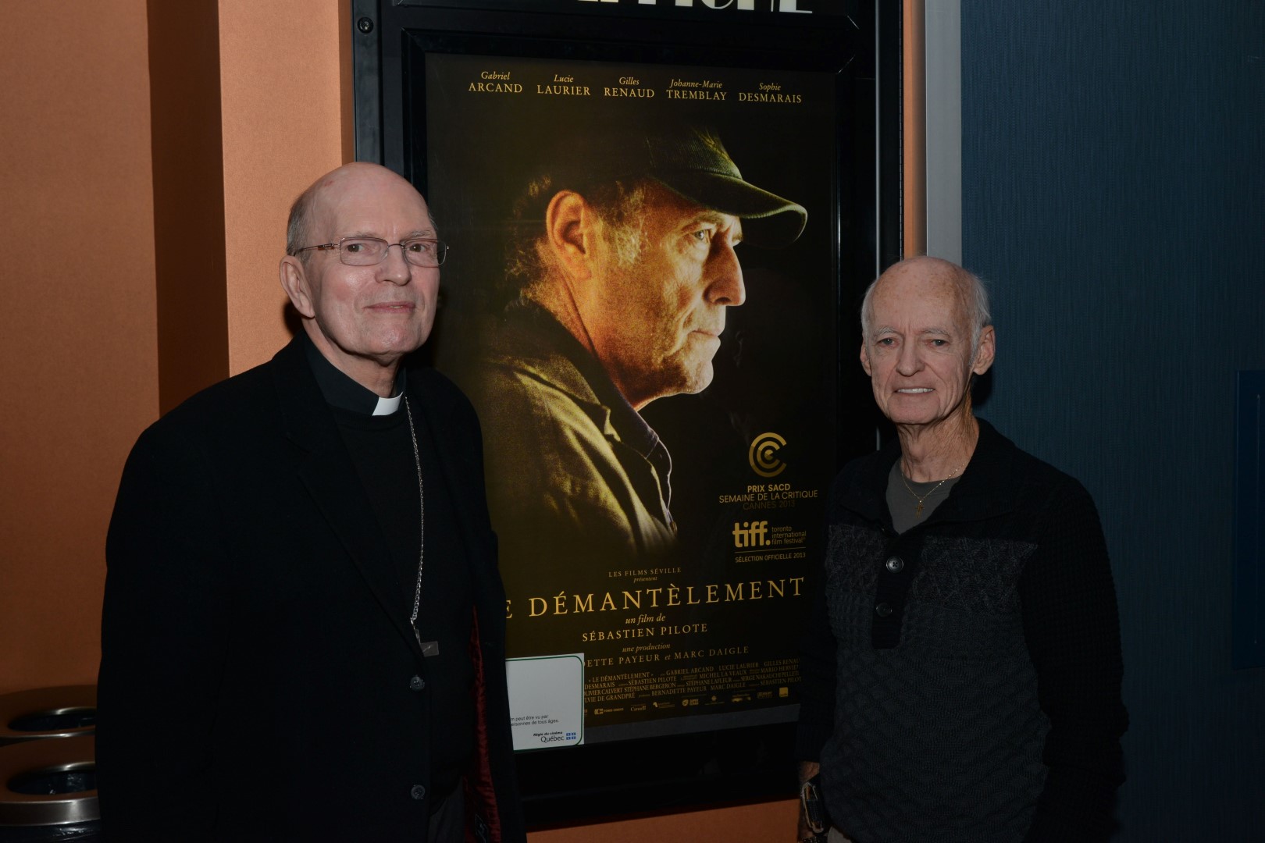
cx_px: 632
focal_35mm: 44
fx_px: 1546
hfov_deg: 44.5
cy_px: 422
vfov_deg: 30.5
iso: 500
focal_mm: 44
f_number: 9
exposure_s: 1/200
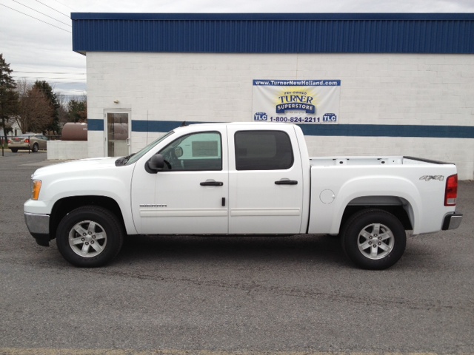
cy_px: 178
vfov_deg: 40.7
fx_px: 479
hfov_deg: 52.6
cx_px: 237
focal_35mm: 35
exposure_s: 1/183
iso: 64
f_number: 2.4
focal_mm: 4.28
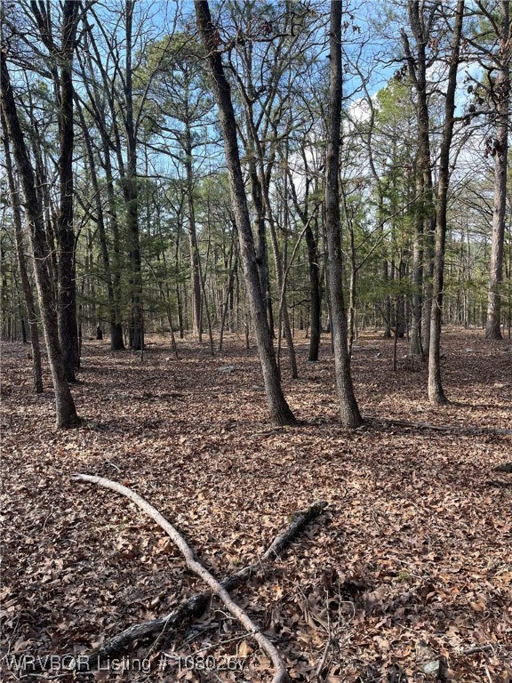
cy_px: 342
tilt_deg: -4.6
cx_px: 256
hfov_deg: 53.1
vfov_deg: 67.3
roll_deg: -1.8
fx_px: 513
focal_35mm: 26
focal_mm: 5.1
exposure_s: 1/397
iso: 50
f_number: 1.6
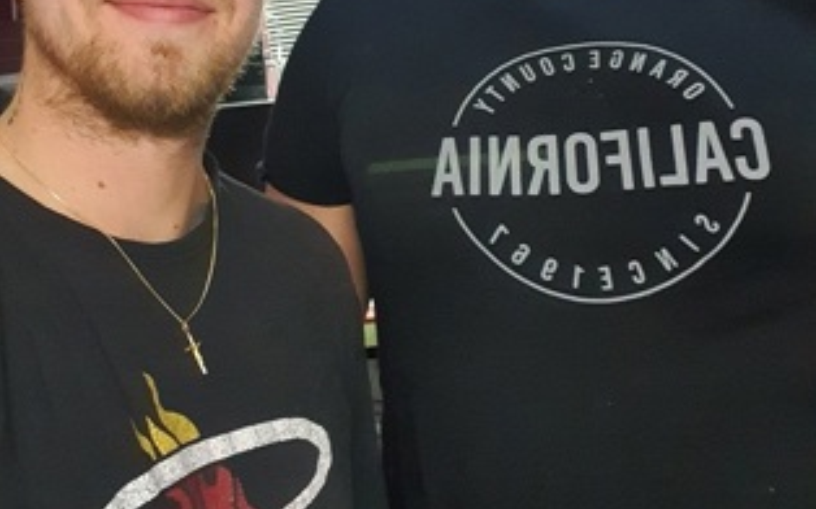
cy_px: 26
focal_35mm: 46
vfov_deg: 26.8
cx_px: 413
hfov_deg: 43.5
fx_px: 1023
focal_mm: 3.3
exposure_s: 1/20
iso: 800
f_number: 1.9
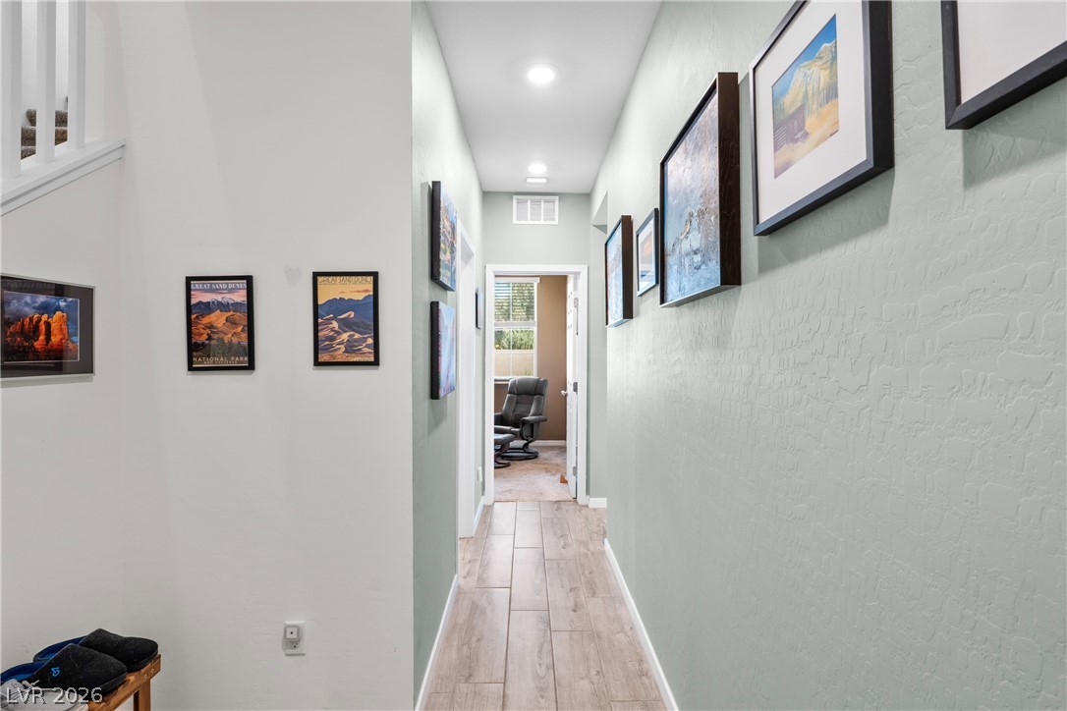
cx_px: 534
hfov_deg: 86.9
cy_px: 356
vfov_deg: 64.6
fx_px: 563
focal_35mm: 19
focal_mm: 19
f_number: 8
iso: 400
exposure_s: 1/10
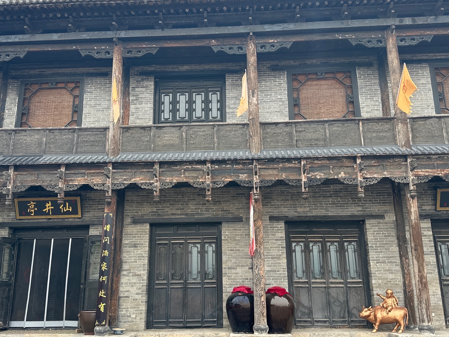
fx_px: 441
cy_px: 171
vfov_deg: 41.8
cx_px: 216
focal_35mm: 34
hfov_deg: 53.9
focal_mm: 6.86
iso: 80
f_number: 1.78
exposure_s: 1/864
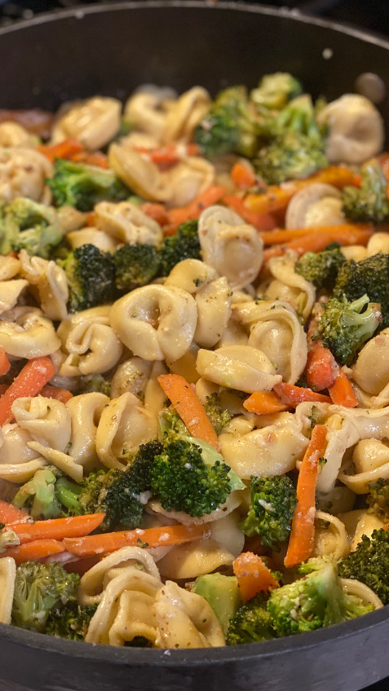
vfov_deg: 36.6
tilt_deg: -51.2
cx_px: 181
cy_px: 347
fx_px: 1045
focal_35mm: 57
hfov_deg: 21.1
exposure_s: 1/30
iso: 320
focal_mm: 6
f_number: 2
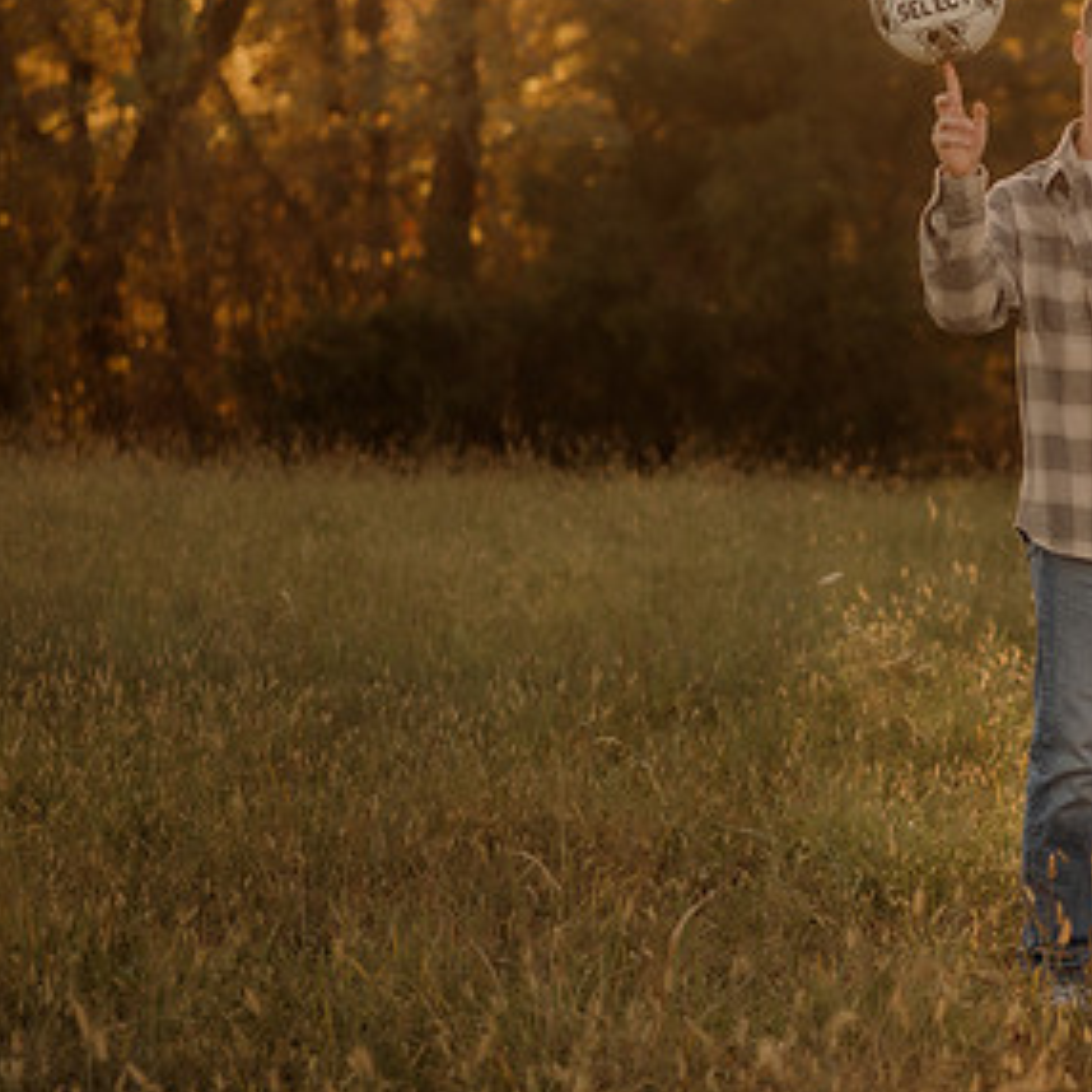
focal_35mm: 129
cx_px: 1008
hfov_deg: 13.4
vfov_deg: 13.5
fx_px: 4604
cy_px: 409
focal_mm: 50
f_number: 1.8
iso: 250
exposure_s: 1/1250
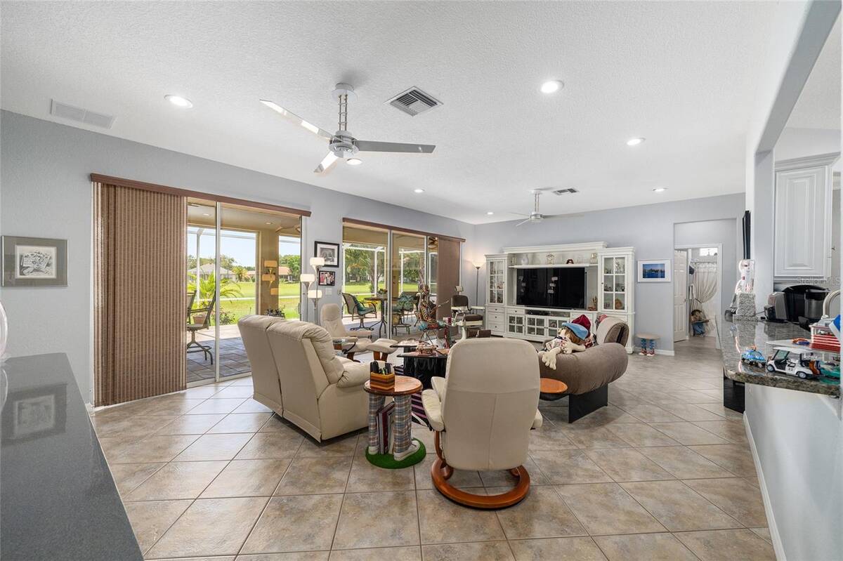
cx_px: 422
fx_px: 328
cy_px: 280
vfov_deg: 81.2
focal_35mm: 14
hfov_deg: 104.3
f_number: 8
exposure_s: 1/40
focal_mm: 14
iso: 500
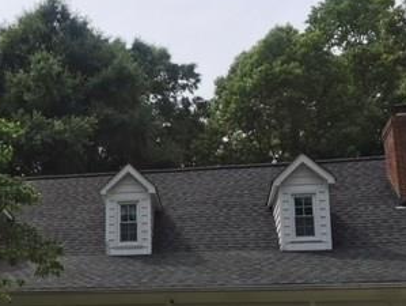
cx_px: 65
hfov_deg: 30.2
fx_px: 728
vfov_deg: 23.3
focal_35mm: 62
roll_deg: -1.6
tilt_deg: +14.6
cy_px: 249
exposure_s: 1/1282
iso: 25
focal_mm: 4.15
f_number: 2.2
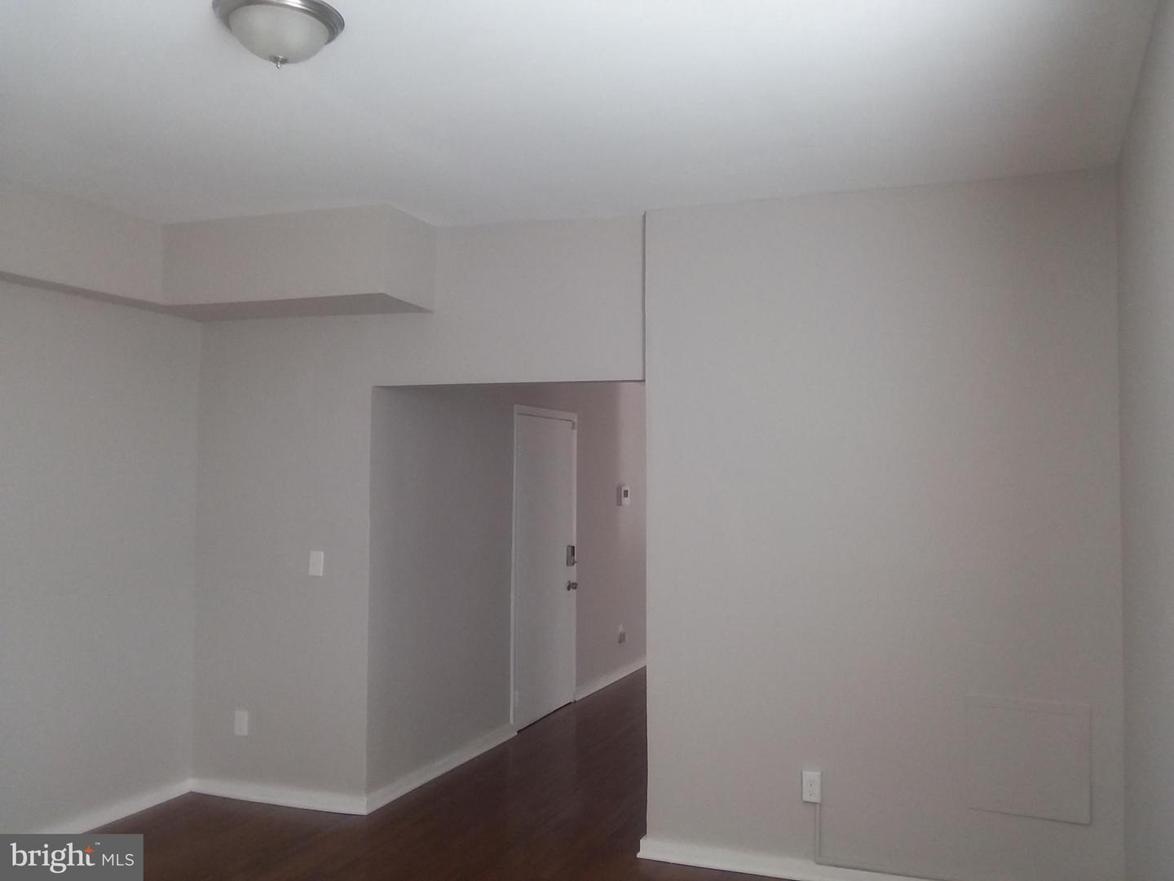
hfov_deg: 61.6
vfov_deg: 48.3
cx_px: 587
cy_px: 440
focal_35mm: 29
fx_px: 984
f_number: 1.9
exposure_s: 1/60
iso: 50
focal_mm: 2.47
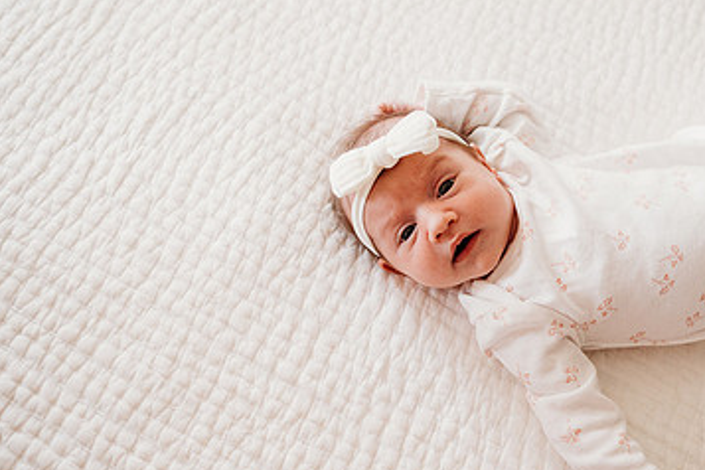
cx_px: 492
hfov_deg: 48.4
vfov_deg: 34.2
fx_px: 764
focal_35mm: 39
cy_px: 216
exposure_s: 1/250
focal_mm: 24
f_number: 2.5
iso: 640
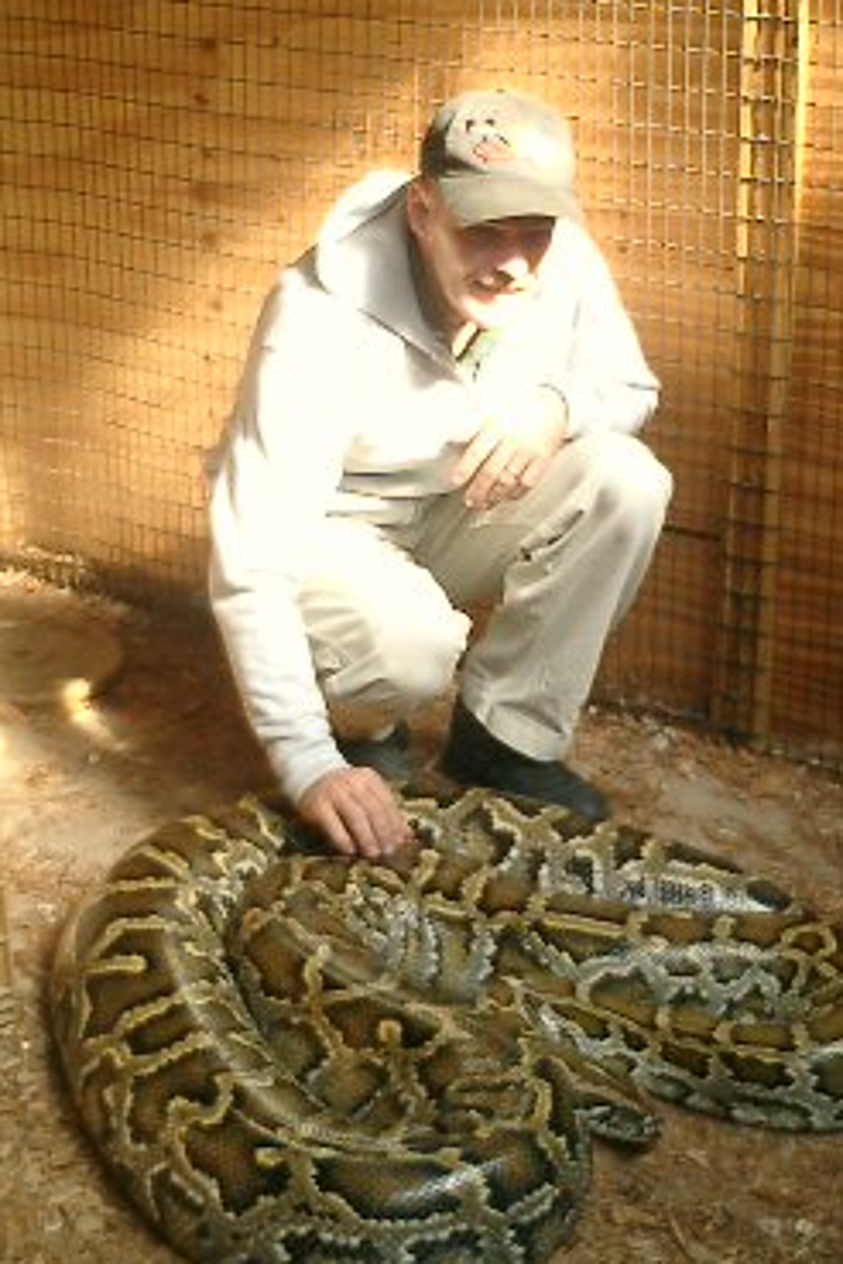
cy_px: 623
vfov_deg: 31.0
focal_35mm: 65
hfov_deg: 20.9
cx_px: 517
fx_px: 2283
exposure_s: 1/100
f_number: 3.2
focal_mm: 7.5
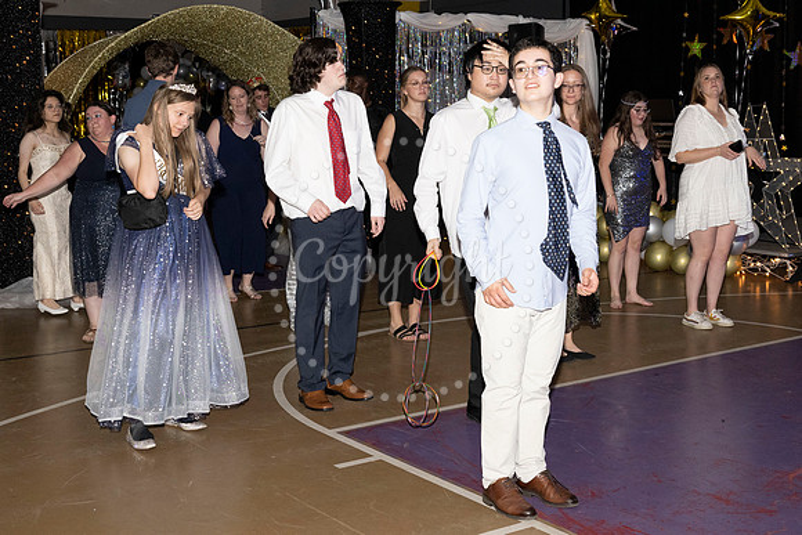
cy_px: 208
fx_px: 1112
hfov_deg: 39.7
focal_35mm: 50
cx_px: 405
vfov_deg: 27.0
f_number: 5.6
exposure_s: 1/100
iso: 1000
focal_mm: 32
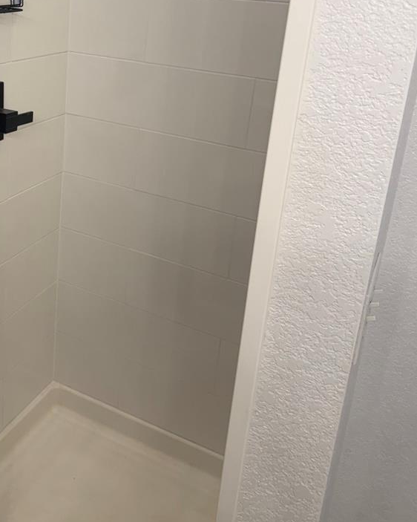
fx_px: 617
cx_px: 91
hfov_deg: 36.2
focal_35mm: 40
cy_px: 140
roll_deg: -4.1
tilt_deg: -17.8
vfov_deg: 44.5
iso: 125
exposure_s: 1/120
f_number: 1.78
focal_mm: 6.76
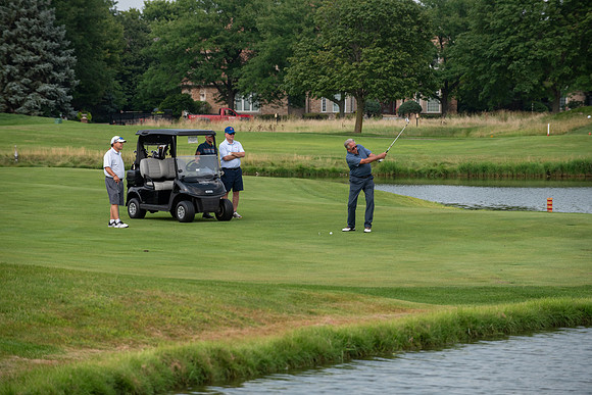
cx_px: 296
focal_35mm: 200
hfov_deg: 10.3
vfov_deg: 6.9
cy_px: 198
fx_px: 3293
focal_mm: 200
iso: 250
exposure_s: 1/1250
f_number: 5
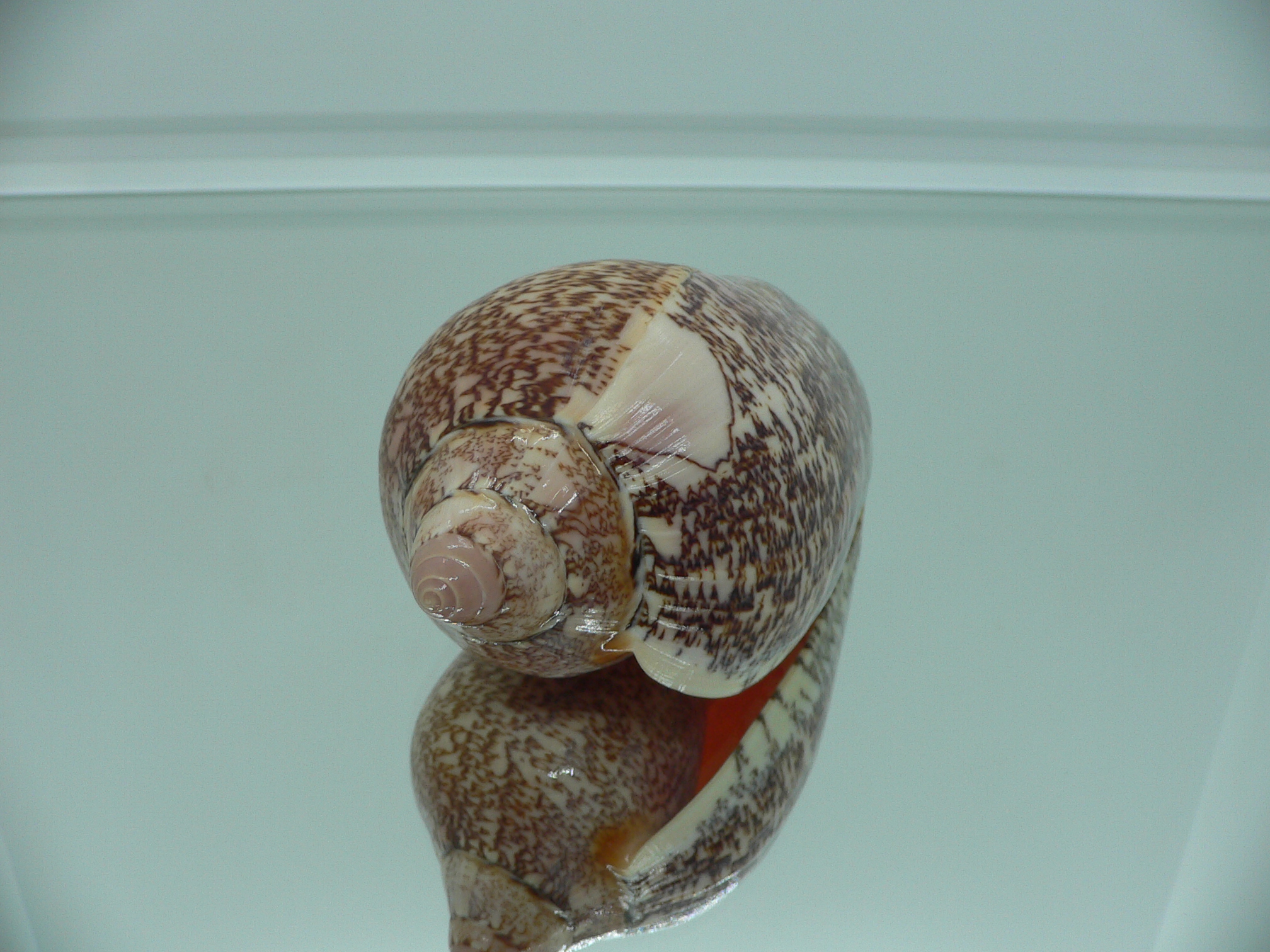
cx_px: 635
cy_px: 476
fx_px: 1284
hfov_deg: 52.6
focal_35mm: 35
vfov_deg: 40.7
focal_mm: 4.6
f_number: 2.8
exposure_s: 1/60
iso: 80
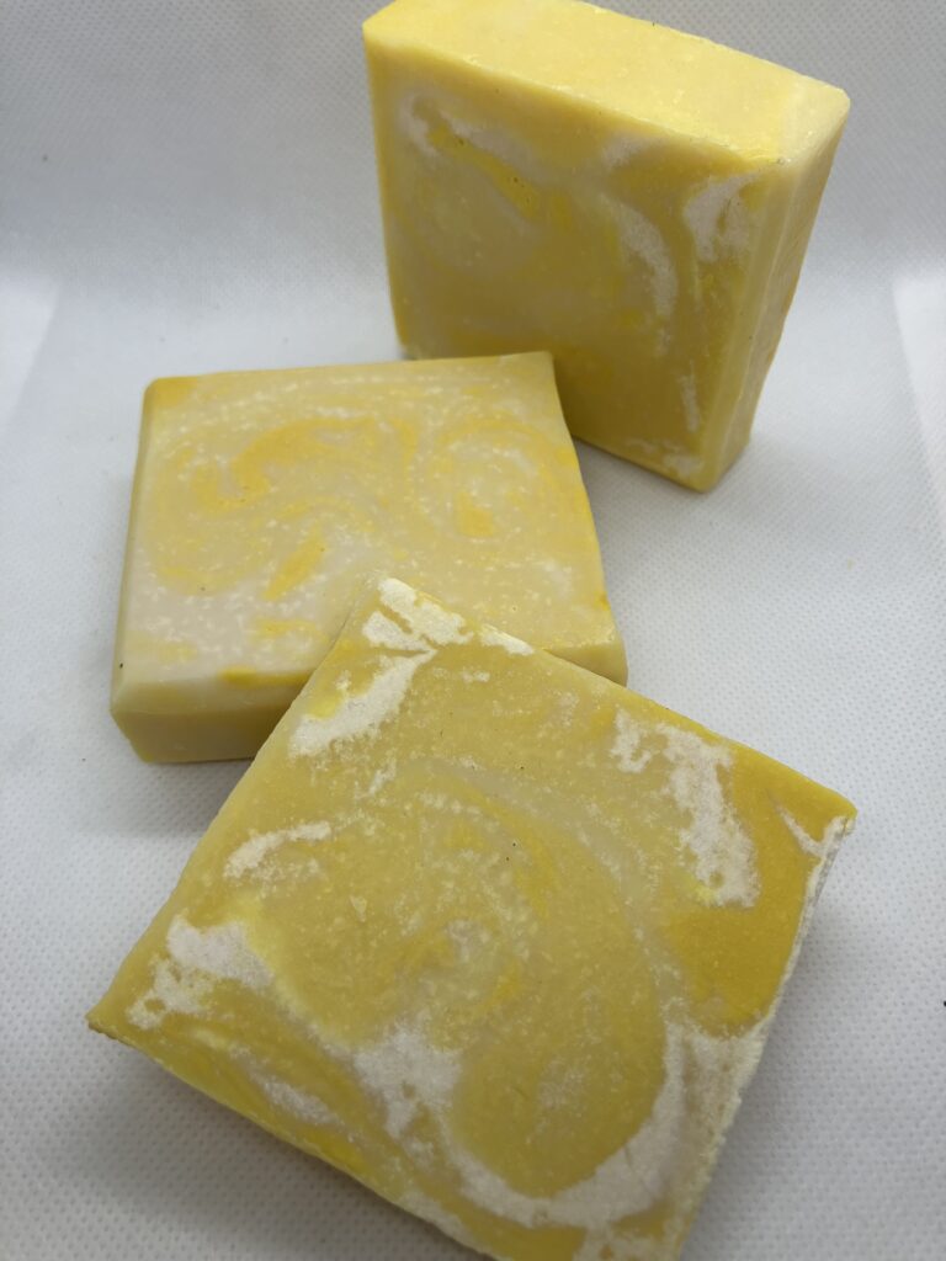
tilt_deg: -53.4
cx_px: 473
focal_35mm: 28
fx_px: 1020
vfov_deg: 63.4
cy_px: 630
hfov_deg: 49.7
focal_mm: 3.99
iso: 32
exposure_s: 1/426
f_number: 1.8
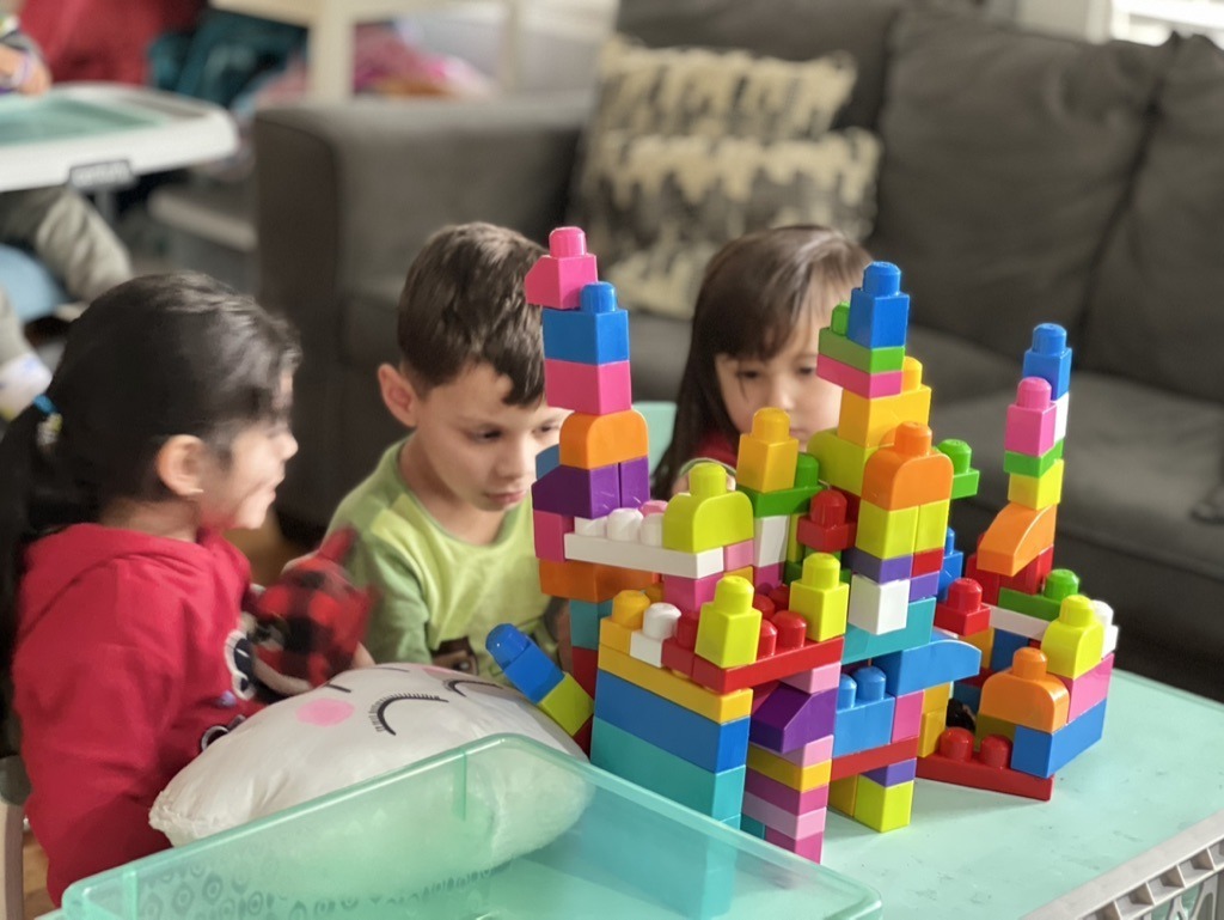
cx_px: 612
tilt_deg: -17.5
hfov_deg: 25.3
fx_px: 2724
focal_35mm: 77
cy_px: 460
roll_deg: -3.8
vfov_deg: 19.2
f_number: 2.8
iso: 400
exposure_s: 1/20
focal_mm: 9
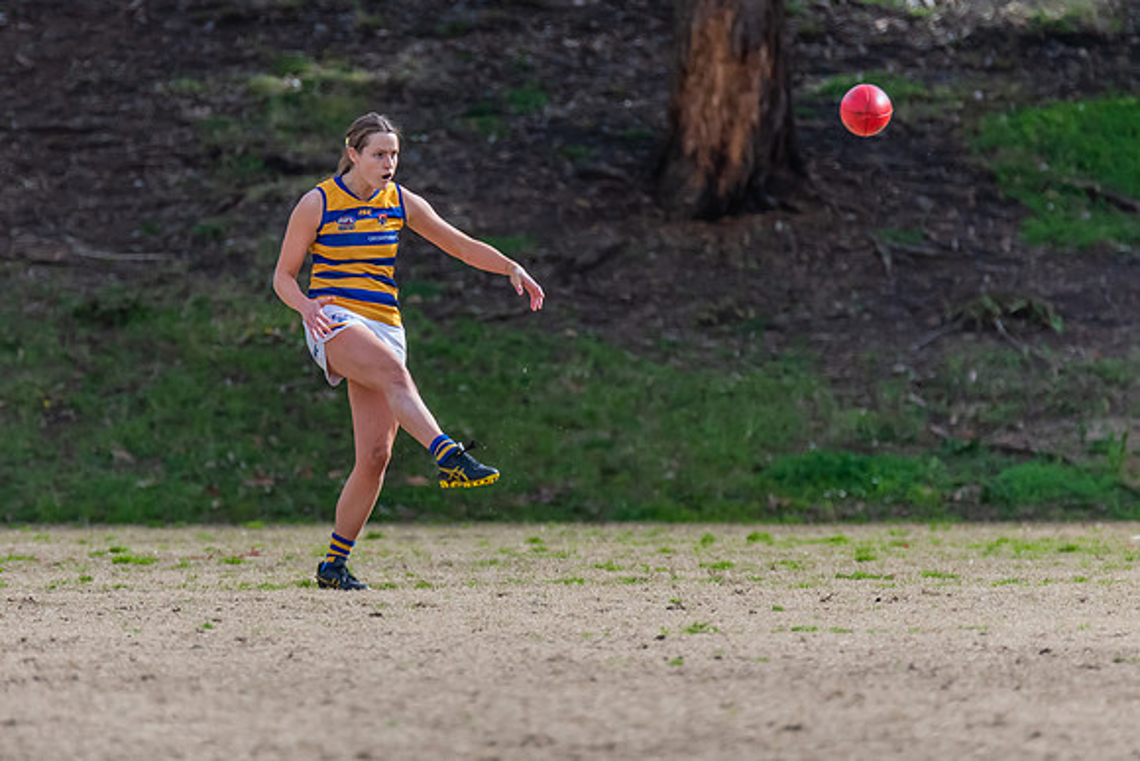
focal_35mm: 1067
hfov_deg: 1.9
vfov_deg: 1.3
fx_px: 33791
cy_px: 350
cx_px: 434
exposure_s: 1/1600
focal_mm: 600
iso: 800
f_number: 6.3
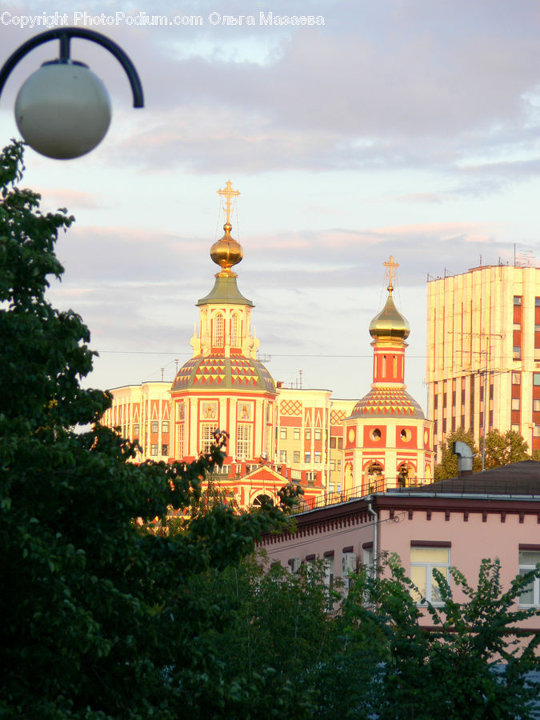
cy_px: 360
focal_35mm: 251
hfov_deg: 5.9
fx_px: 5221
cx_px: 270
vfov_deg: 7.9
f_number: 4
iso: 80
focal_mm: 53
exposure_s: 1/80
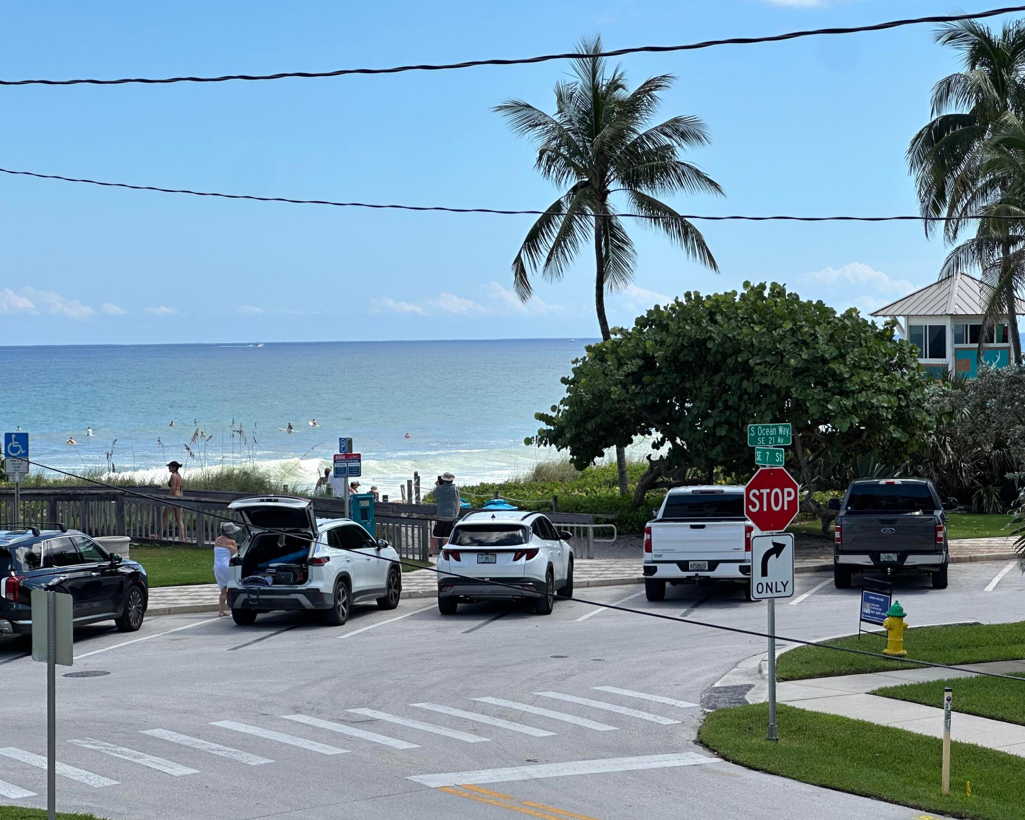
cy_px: 394
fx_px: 2578
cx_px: 526
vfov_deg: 18.1
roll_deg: +0.4
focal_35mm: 85
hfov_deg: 22.5
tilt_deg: -1.0
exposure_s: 1/840
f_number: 2.8
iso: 32
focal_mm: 9
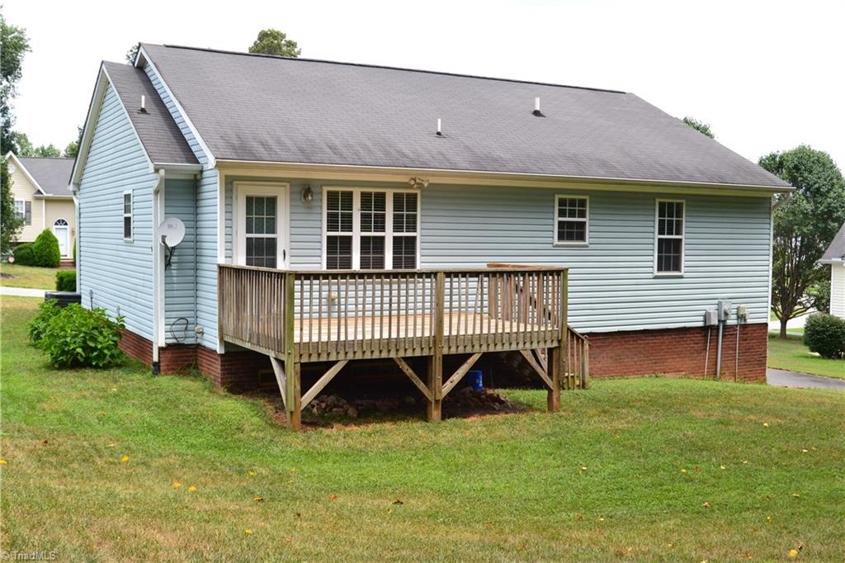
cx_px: 422
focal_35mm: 39
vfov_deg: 34.2
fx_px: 915
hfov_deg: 49.6
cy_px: 282
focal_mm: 26
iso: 400
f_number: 10
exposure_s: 1/200
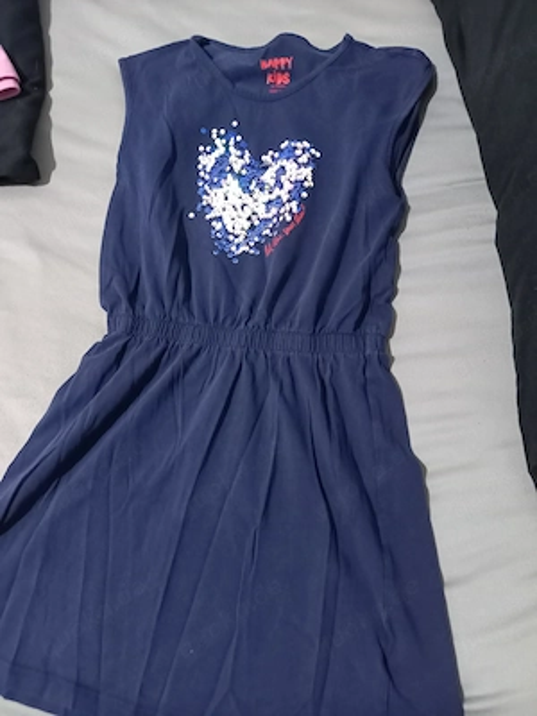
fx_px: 517
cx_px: 268
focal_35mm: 25
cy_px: 358
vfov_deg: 69.4
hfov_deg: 54.9
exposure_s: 1/20
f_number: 1.8
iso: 1250
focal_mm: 4.65
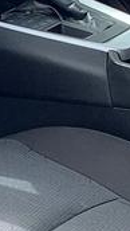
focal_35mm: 211
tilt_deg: -18.7
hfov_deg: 5.2
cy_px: 118
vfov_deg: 10.2
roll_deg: +0.4
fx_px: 1291
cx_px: -347
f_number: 1.8
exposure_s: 1/442
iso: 25
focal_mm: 4.25
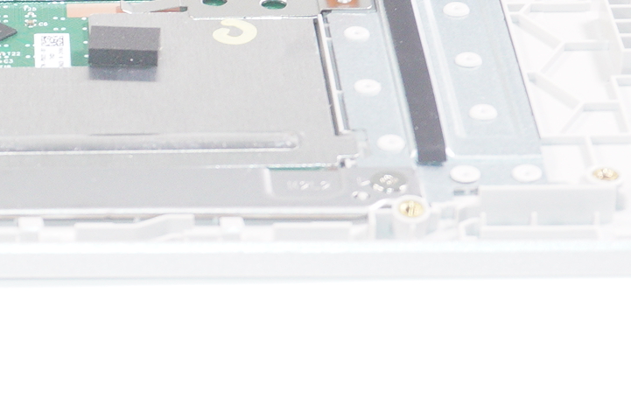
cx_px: -188
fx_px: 3398
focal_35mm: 194
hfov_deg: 10.4
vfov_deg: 7.0
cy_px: 82
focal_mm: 31
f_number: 6.3
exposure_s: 1/160
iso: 640
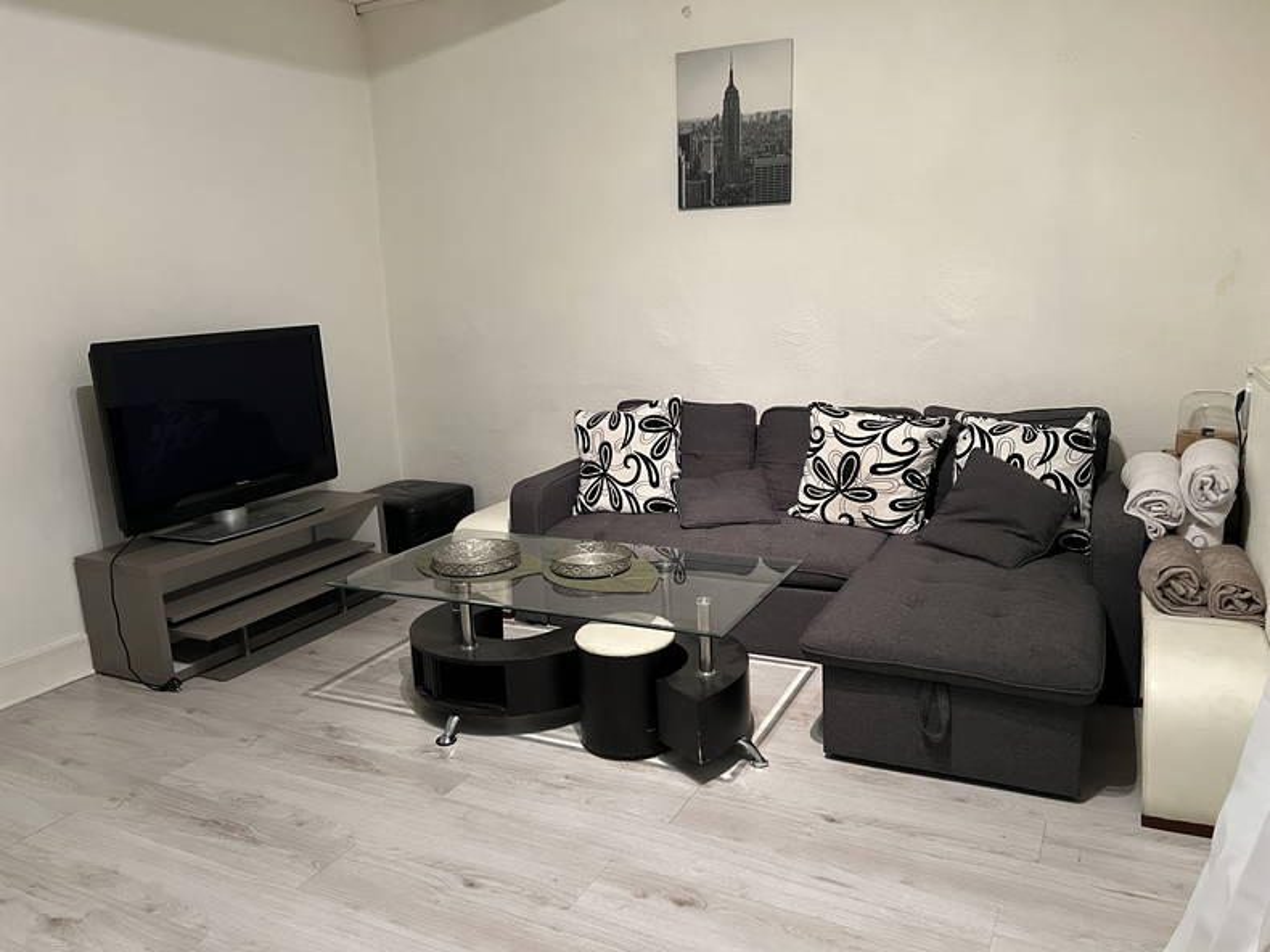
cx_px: 635
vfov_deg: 53.0
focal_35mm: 26
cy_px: 476
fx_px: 954
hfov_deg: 67.3
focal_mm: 5.7
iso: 500
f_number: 1.5
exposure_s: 1/50
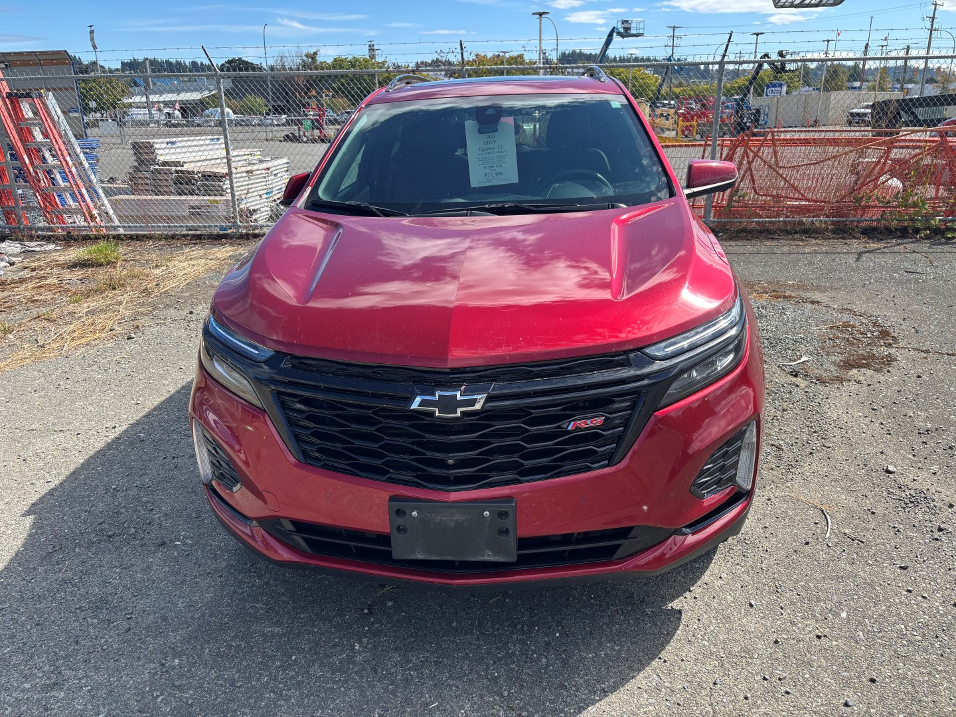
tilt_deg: -21.0
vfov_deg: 53.1
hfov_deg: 67.3
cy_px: 358
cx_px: 478
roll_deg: +0.3
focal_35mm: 26
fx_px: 718
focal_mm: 5.96
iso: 50
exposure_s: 1/1458
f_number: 1.6
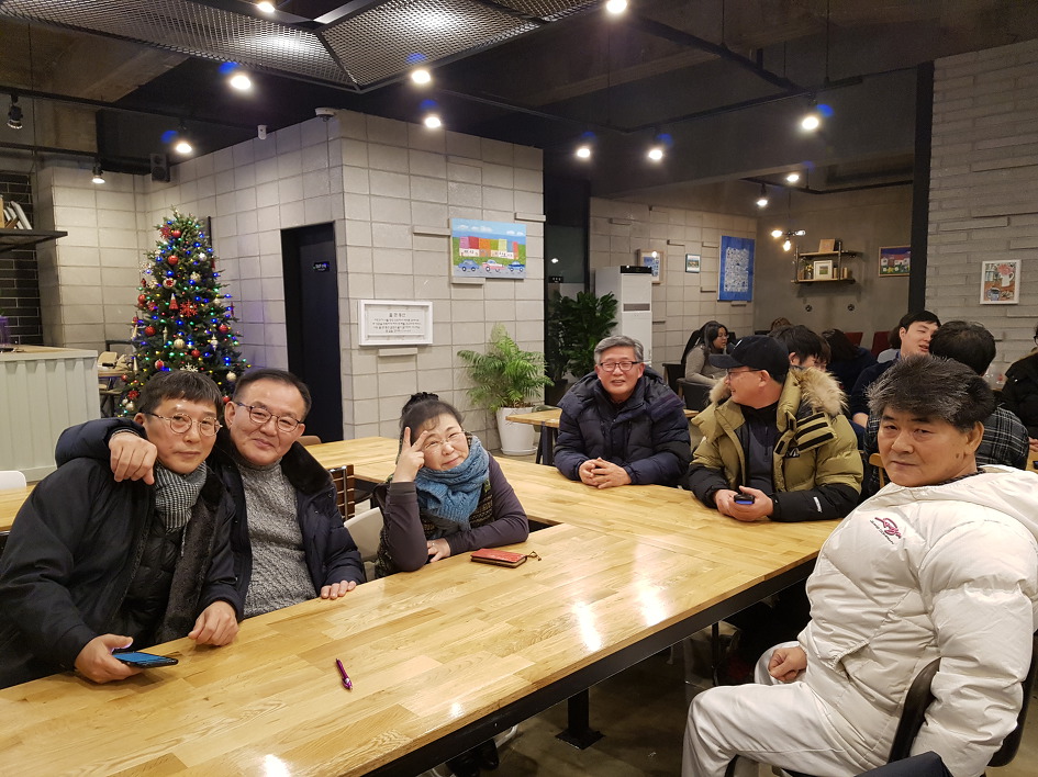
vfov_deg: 53.0
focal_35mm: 26
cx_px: 519
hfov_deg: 67.3
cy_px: 388
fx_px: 779
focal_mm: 4.2
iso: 160
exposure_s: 1/40
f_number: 1.7
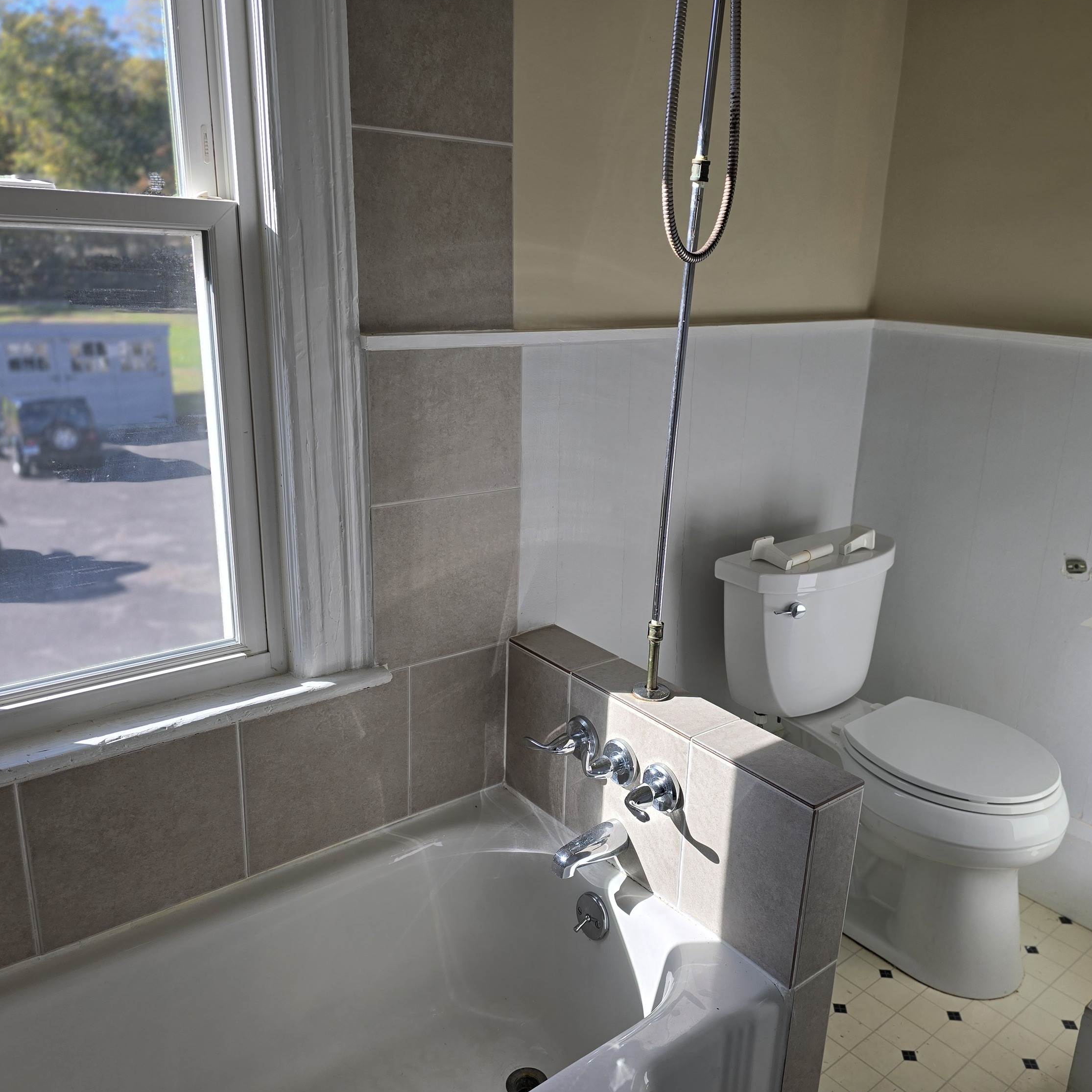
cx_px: 627
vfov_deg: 57.3
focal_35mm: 28
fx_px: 999
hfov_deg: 57.1
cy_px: 549
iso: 12
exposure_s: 1/140
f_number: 1.7
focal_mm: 6.3
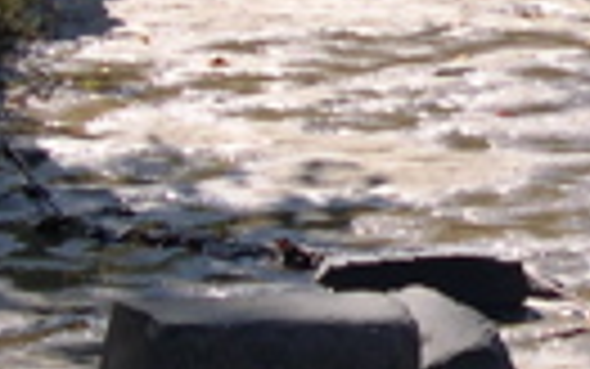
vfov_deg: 6.6
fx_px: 3169
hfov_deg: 10.4
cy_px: -99
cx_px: 757
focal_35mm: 197
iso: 100
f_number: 7.6
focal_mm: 8
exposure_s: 1/112
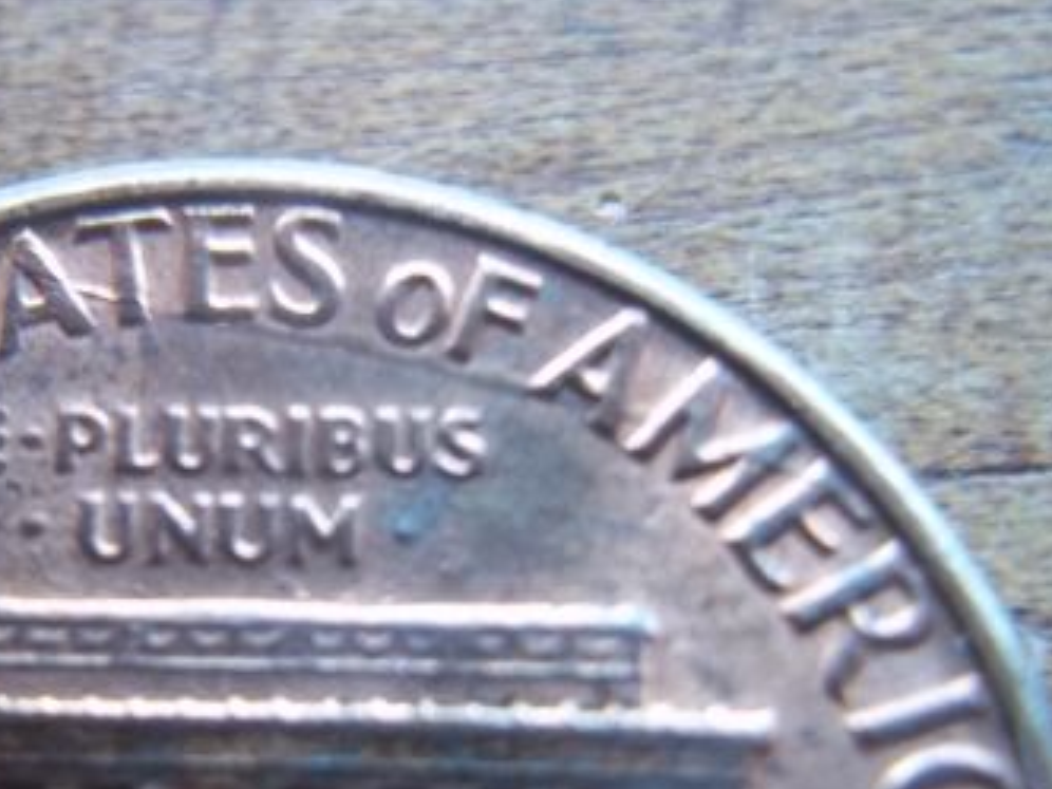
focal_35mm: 65
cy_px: 507
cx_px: 196
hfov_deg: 29.1
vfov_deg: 22.5
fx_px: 1975
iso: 160
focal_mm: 6.5
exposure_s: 1/30
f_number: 3.1
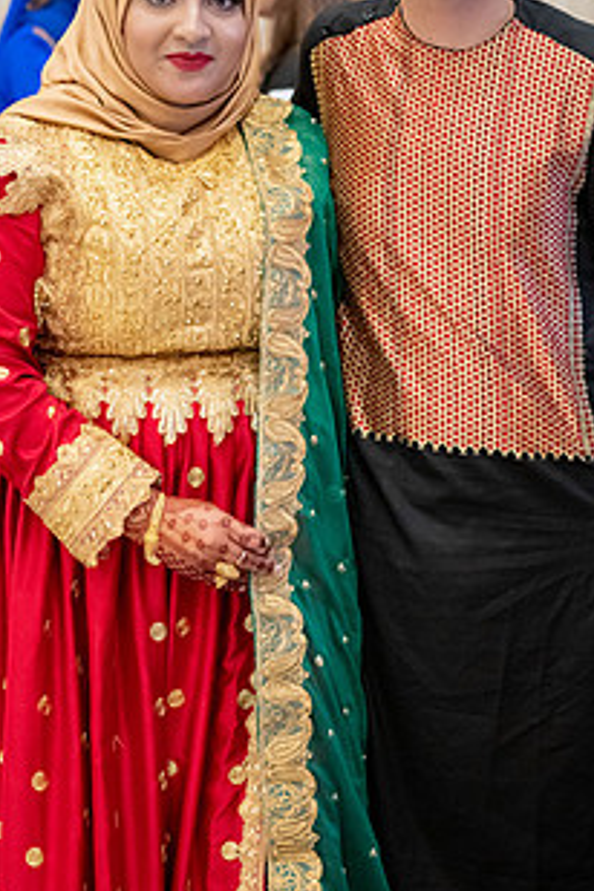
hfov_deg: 13.4
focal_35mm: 102
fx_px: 2524
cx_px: 314
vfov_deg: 20.0
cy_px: 369
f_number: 4
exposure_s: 1/100
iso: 10000
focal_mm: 70
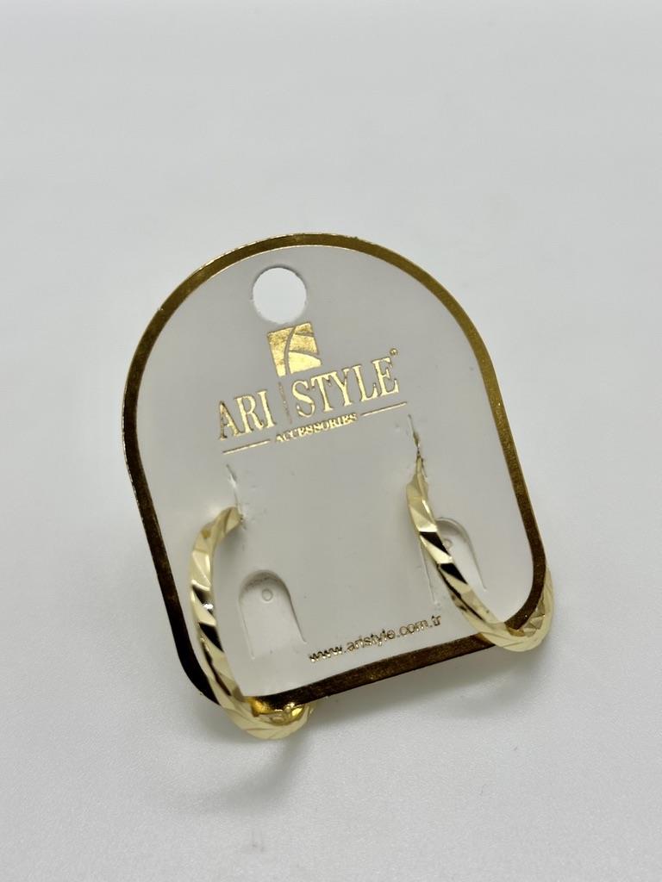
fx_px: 1224
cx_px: 331
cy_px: 441
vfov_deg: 39.7
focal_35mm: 48
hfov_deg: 30.3
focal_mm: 6.86
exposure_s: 1/233
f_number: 1.78
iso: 50
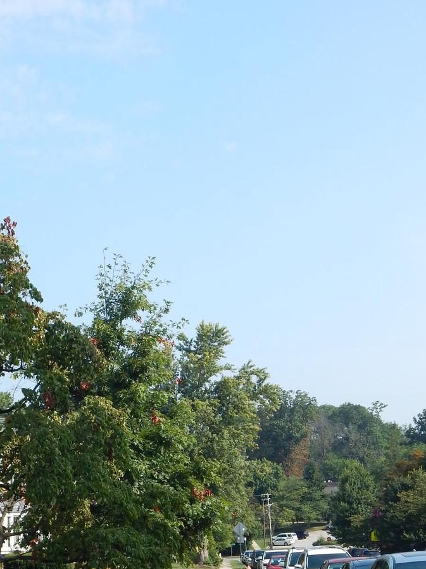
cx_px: 99
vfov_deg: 29.2
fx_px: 1067
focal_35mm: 65
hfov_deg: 22.3
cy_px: 447
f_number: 3.4
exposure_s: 1/1000
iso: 125
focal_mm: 6.8
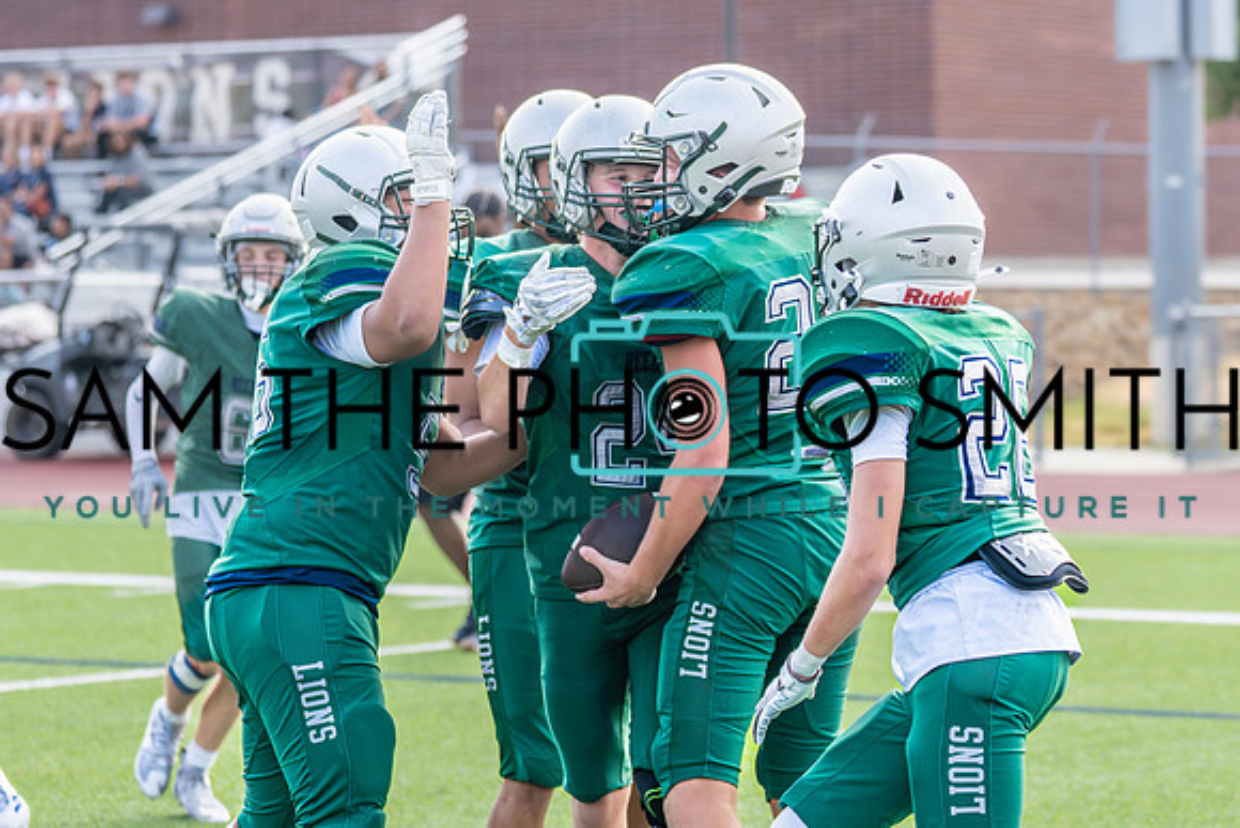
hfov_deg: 15.1
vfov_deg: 10.1
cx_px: 731
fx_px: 4688
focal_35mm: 136
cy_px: 374
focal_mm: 72
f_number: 2.8
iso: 500
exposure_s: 1/1600
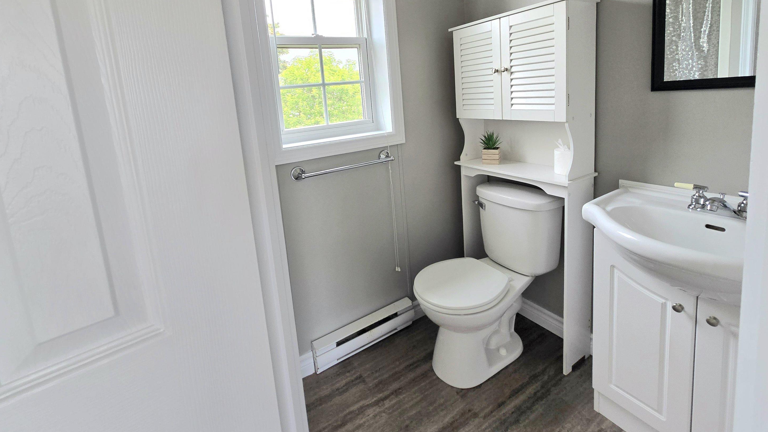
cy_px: 137
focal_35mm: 15
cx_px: 366
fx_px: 305
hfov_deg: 102.9
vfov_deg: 68.2
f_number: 2.2
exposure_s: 1/120
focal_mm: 2.2
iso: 50
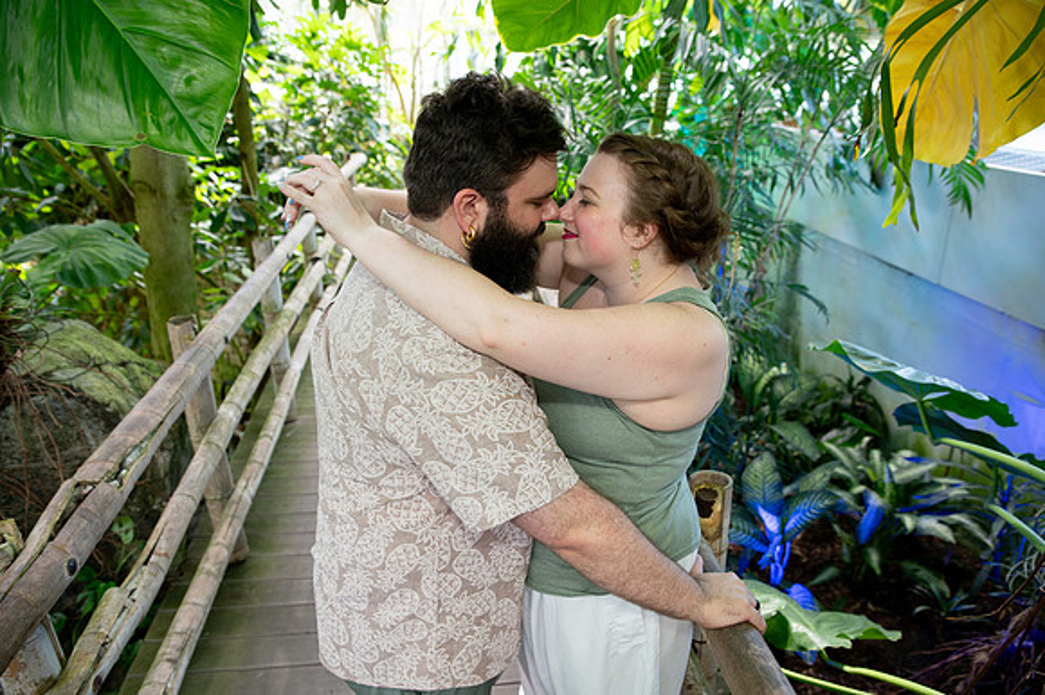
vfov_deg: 49.5
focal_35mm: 26
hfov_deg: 69.4
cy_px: 348
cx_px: 522
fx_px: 754
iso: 800
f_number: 3.2
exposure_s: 1/125
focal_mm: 26
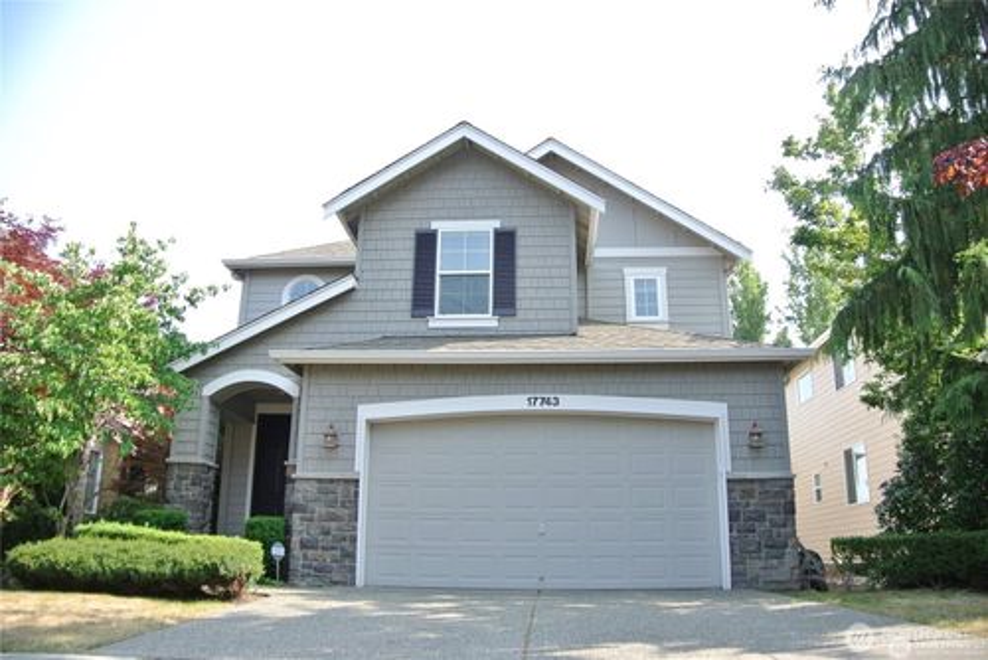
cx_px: 494
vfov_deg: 48.0
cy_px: 330
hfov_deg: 67.4
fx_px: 741
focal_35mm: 27
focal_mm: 10
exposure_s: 1/250
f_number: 4
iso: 140
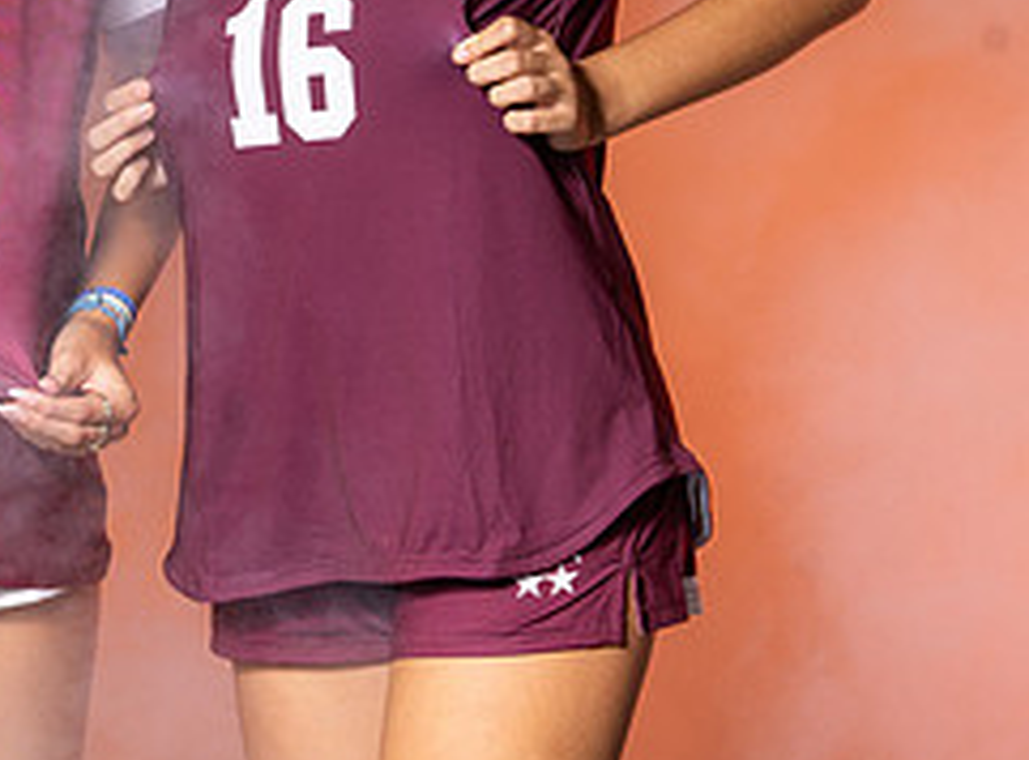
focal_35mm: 212
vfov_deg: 6.9
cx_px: -407
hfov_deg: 9.2
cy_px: -71
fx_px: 6268
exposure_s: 1/200
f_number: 10
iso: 80
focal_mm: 62
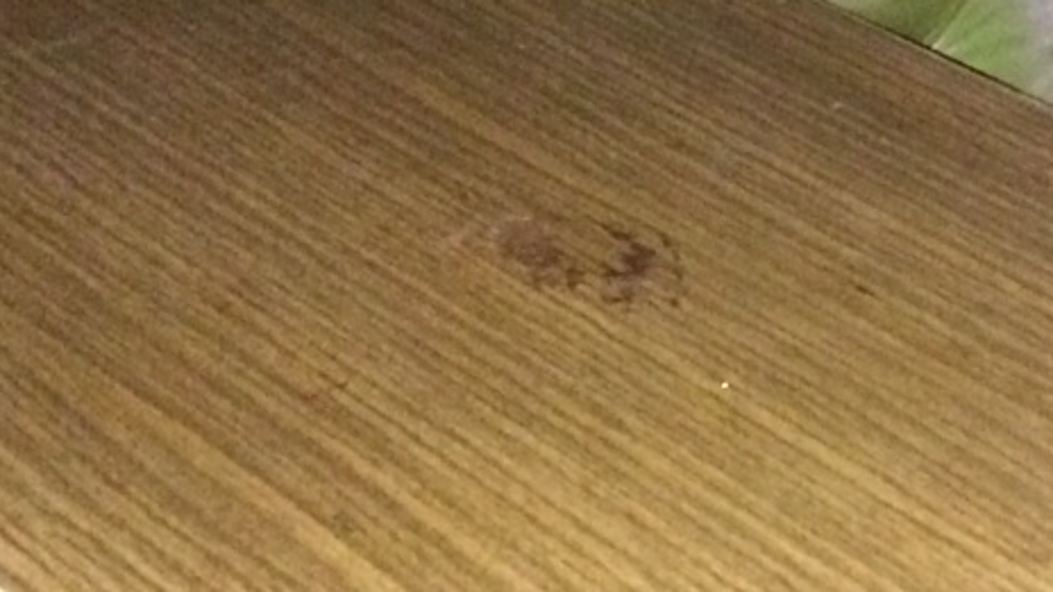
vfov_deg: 10.4
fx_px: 3211
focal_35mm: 115
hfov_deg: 17.6
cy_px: 621
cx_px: 1298
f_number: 2.2
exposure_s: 1/16
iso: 640
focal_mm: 4.12
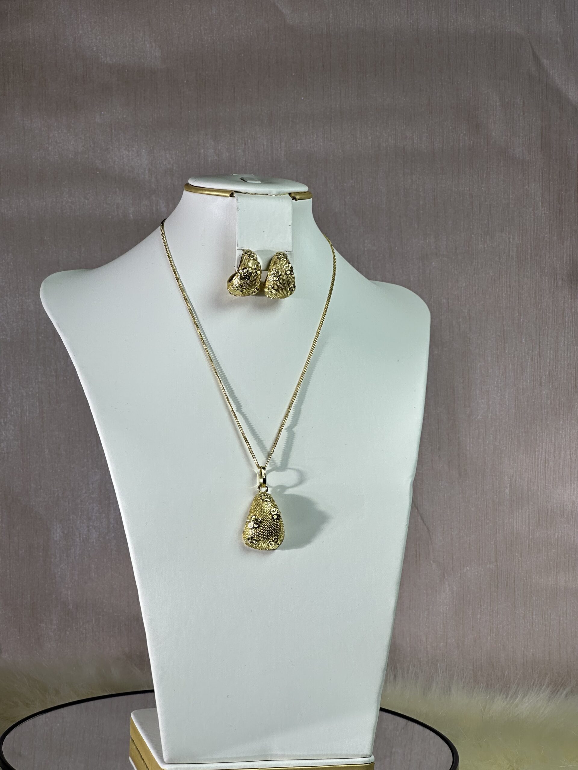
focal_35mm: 77
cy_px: 385
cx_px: 289
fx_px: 1714
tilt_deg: -1.1
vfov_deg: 25.3
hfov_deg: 19.1
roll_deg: -2.8
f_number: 2.8
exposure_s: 1/168
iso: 32
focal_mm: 9
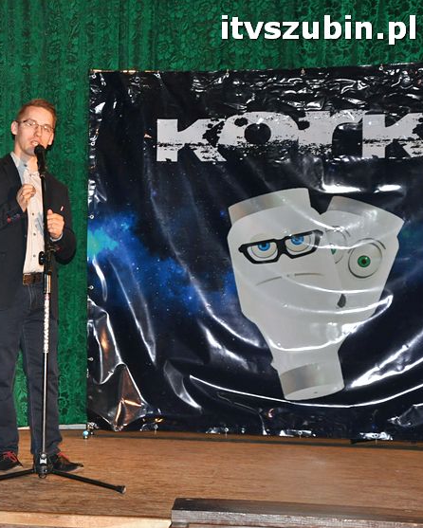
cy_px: 267
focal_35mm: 103
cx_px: 31
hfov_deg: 14.8
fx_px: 1611
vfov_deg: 18.6
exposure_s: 1/60
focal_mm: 48
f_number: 4.8
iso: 1000
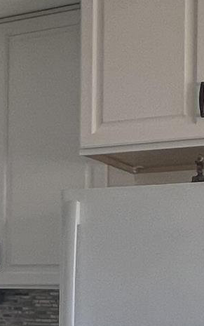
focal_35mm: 91
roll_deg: -0.4
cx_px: -198
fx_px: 809
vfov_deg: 22.3
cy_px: 290
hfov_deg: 12.7
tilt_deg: -0.1
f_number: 1.8
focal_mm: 1.57
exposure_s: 1/120
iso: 80
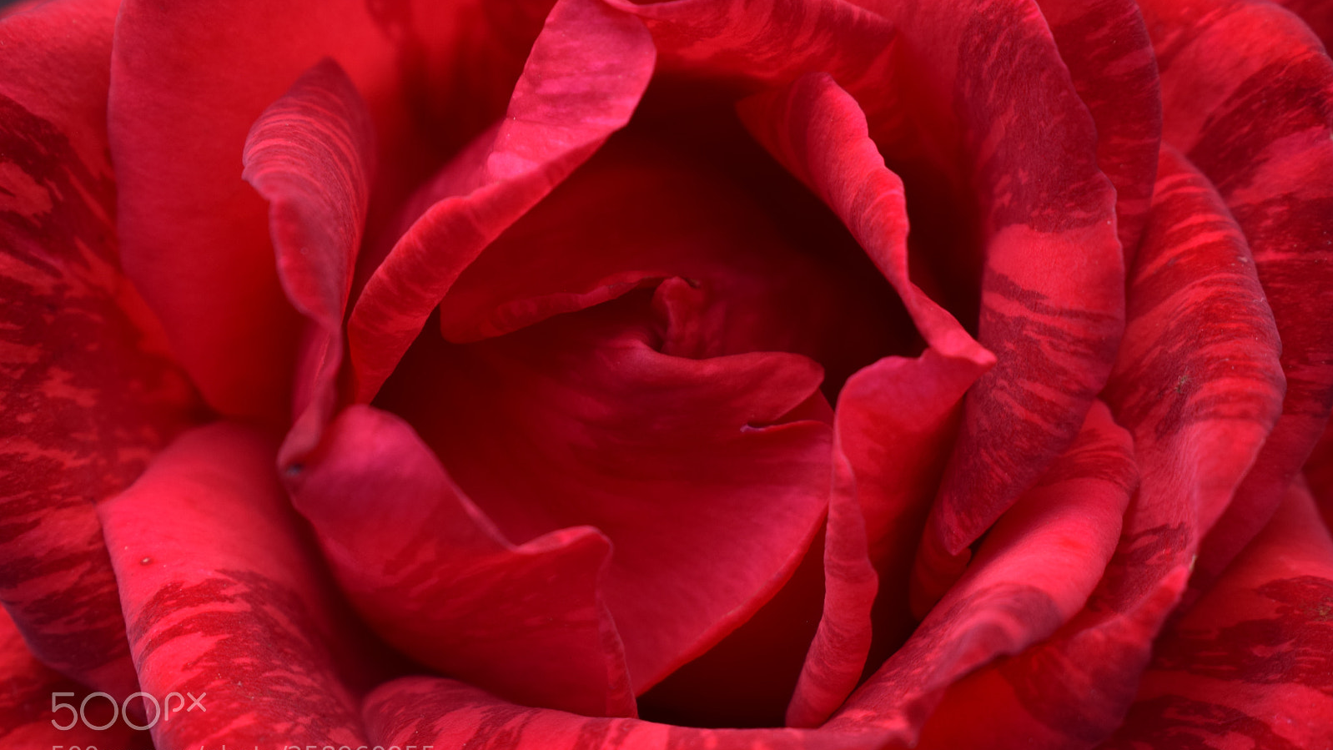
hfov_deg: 24.6
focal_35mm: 87
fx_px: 3058
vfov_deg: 14.0
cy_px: 376
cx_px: 666
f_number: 8
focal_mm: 55
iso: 400
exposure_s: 1/160
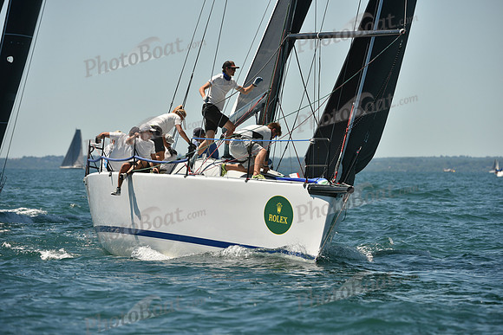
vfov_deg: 5.1
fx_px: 3773
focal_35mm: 270
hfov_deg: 7.6
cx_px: 252
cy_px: 168
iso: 250
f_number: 7.1
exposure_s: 1/1250
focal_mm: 270
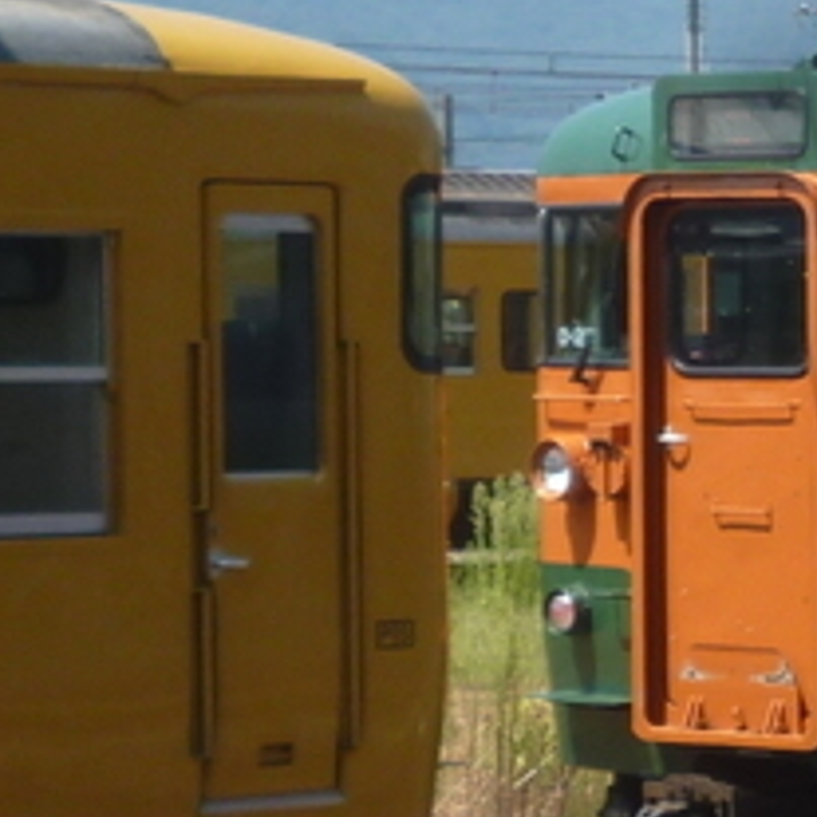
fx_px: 5608
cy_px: 533
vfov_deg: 8.3
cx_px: 2218
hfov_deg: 7.6
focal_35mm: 210
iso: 100
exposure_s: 1/500
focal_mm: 7.3
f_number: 3.7
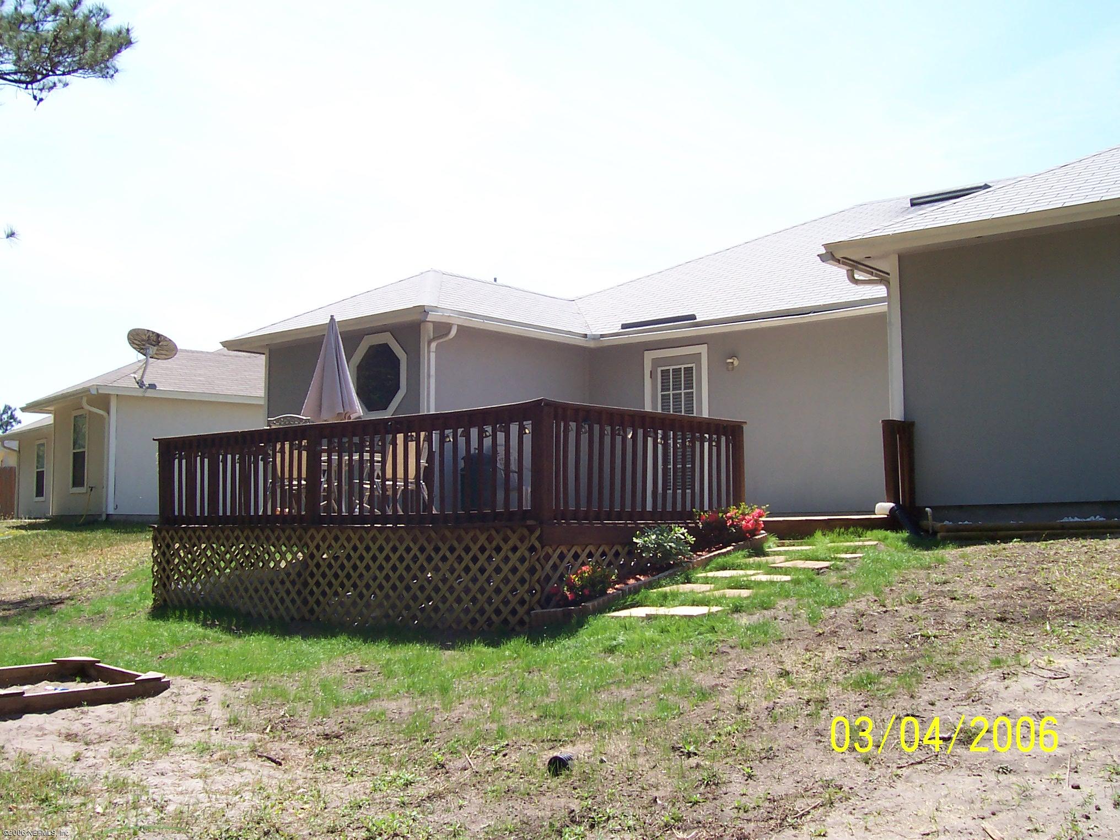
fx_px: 1197
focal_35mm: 37
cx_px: 560
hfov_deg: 50.1
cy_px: 420
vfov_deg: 38.7
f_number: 5.6
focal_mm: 5.6
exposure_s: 1/250
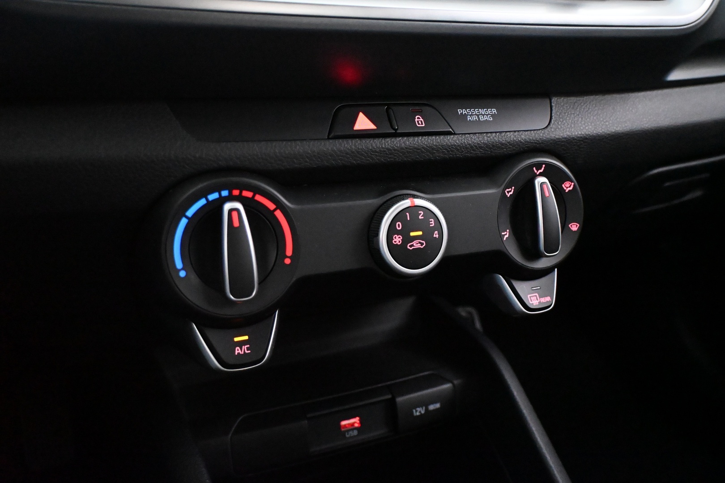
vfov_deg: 43.6
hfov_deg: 61.9
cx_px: 362
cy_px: 242
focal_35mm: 30
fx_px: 604
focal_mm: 20
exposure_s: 1/60
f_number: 3.8
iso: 12800
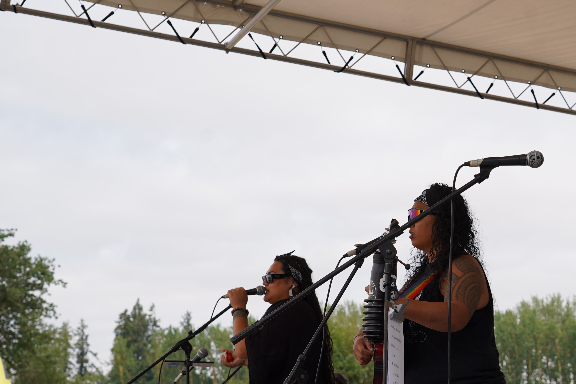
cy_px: 257
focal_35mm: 79
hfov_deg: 25.3
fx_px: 1264
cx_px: 452
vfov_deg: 17.2
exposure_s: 1/320
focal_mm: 48
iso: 100
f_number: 5.6
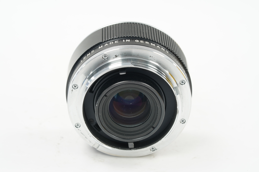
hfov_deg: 22.6
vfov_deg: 15.2
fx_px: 647
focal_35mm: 90
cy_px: 86
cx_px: 130
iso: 200
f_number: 13
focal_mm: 90
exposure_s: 1/1.25
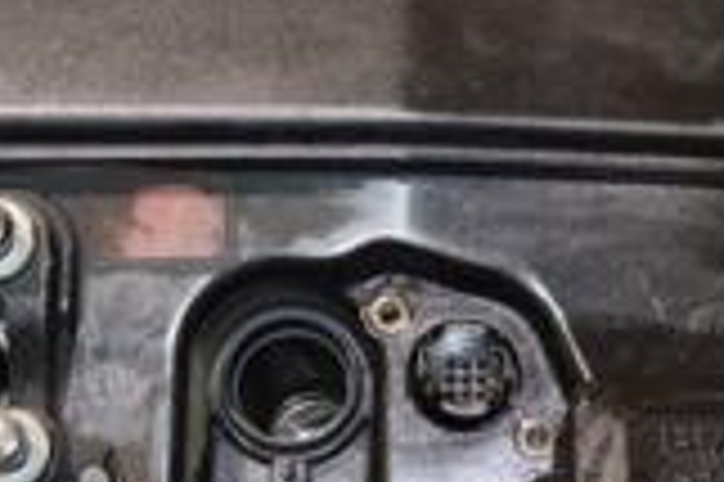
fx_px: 2810
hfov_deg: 14.5
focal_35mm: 140
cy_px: 225
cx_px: 85
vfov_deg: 9.8
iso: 800
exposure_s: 1/60
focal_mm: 25
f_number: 5
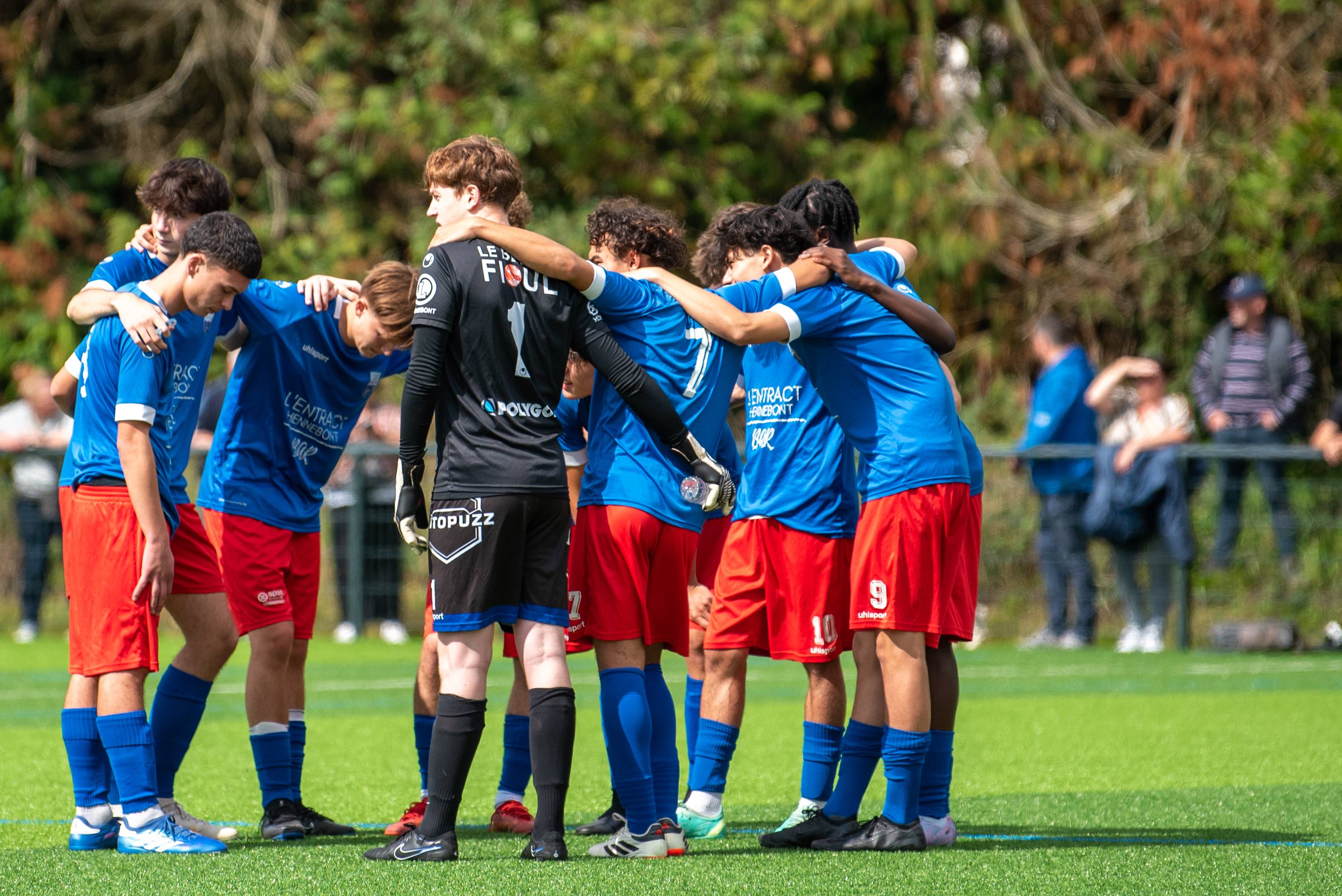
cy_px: 244
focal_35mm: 410
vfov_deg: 3.4
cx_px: 503
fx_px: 15288
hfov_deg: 5.0
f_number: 2.8
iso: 200
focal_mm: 200
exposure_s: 1/4000
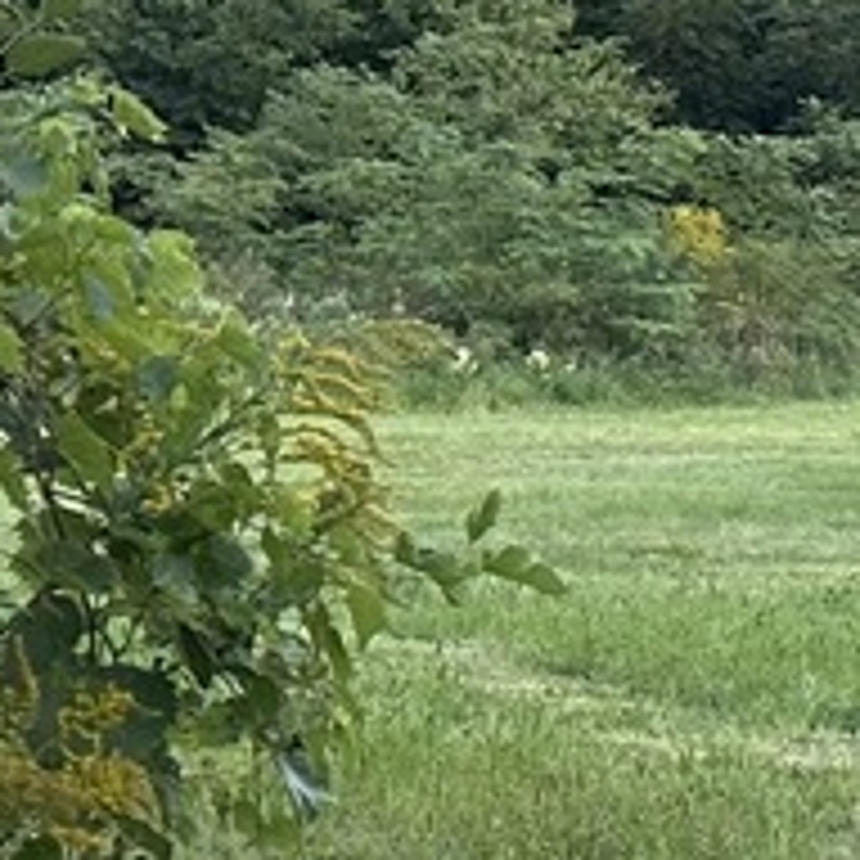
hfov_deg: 9.4
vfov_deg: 10.9
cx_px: 2233
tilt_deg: -4.1
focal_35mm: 160
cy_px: 482
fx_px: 4497
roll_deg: +0.4
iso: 125
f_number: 1.78
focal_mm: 6.86
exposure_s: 1/120
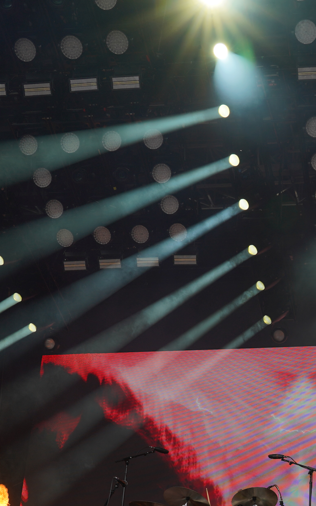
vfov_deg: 33.6
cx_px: 346
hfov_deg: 21.0
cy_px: 403
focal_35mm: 59
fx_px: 813
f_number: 8
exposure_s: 1/125
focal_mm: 24
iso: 100
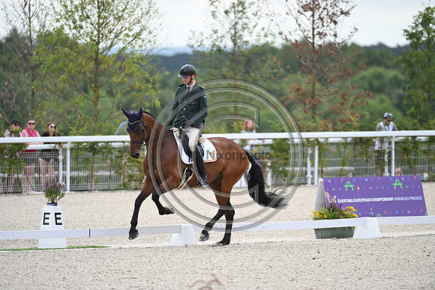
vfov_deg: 3.4
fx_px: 4834
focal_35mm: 400
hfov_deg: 5.2
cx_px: 218
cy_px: 145
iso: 720
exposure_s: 1/1600
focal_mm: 400
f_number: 4.5
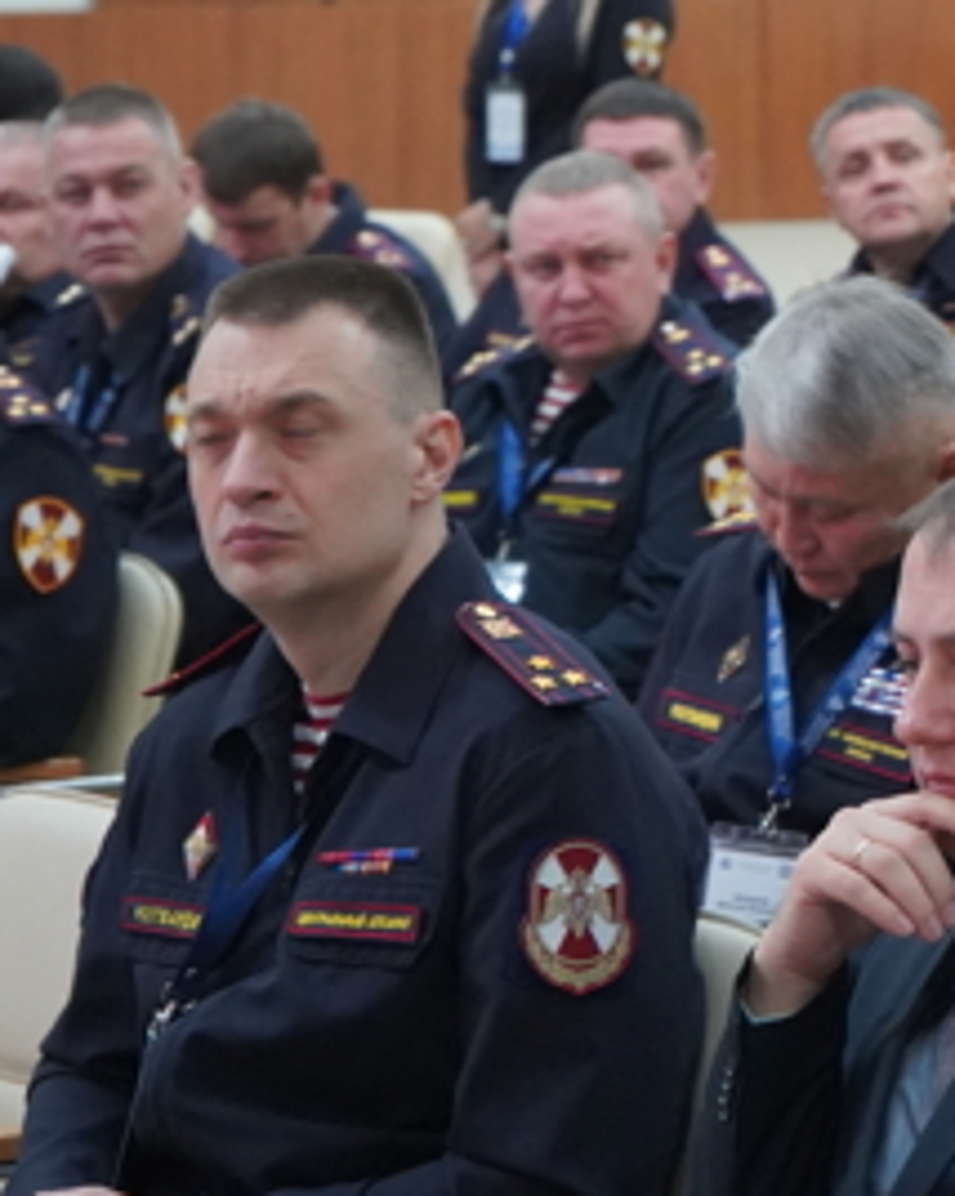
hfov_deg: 8.2
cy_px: 214
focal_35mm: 184
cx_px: 1419
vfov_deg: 10.5
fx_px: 6508
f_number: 5.6
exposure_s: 1/160
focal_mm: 70
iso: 8000
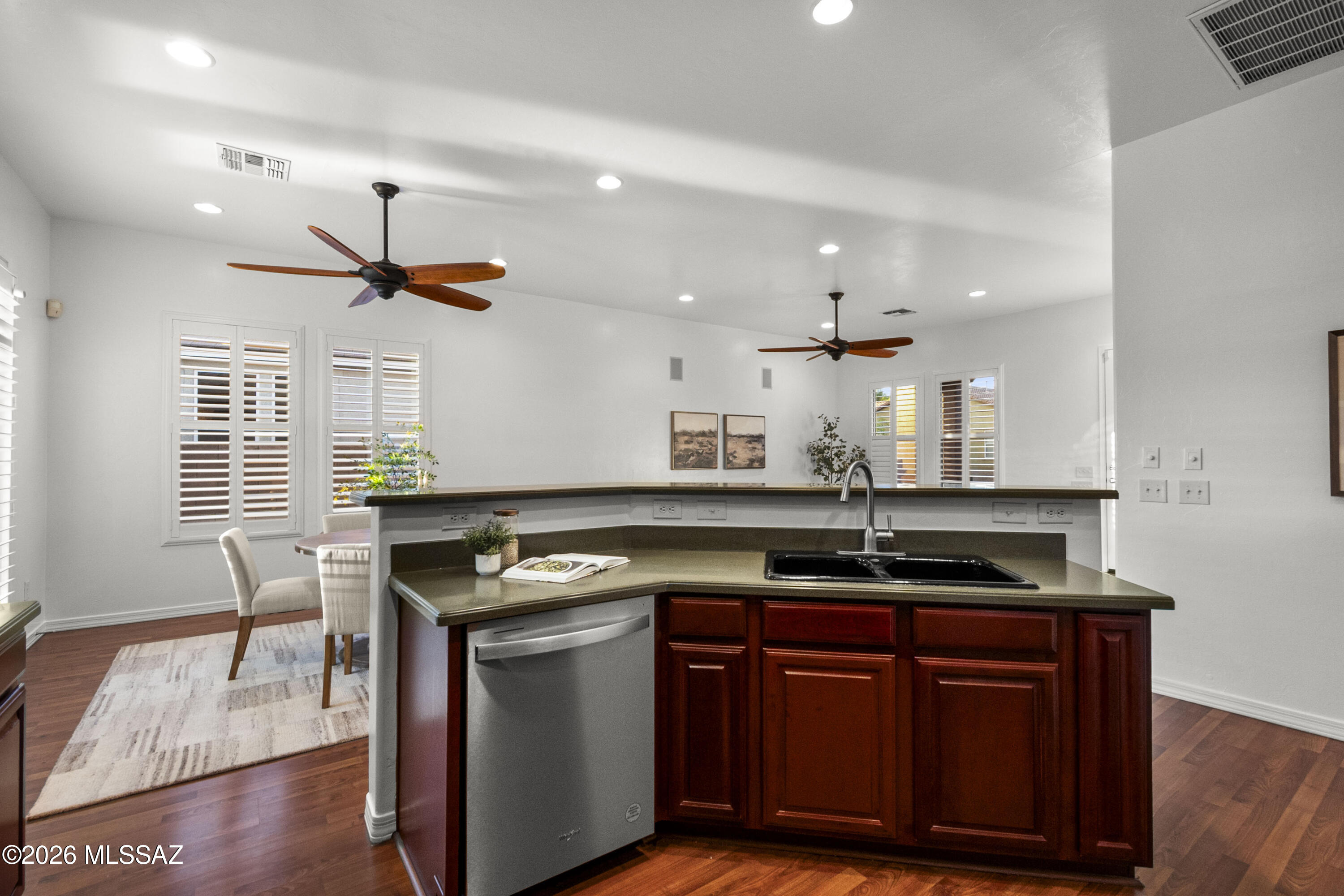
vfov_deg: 77.3
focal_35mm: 15
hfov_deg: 100.4
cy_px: 448
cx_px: 672
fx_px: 560
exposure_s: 1/10
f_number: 10
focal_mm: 10
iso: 1250
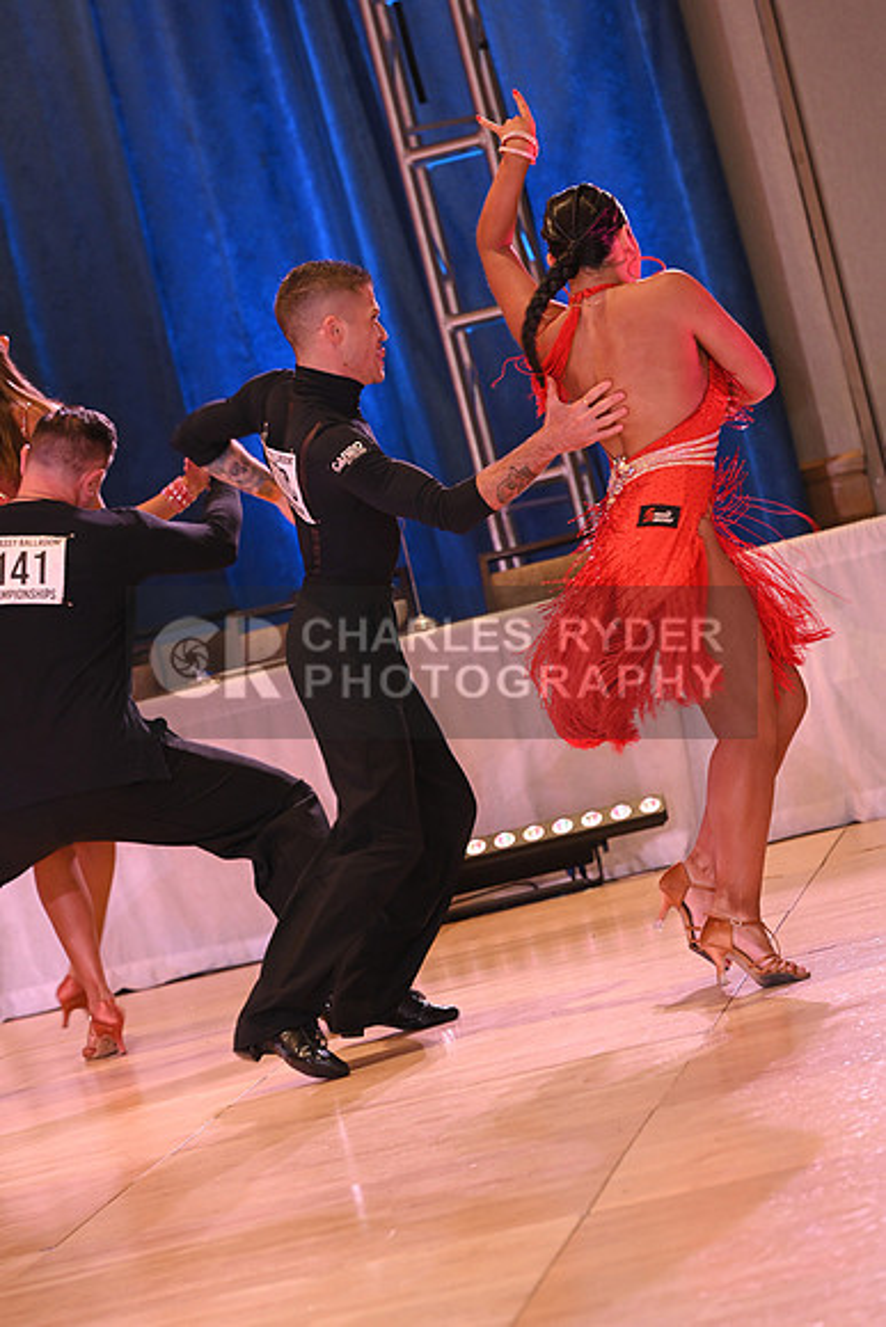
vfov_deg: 14.7
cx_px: 443
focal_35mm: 140
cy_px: 664
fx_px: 5165
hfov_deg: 9.8
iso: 2000
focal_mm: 140
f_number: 5
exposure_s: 1/250
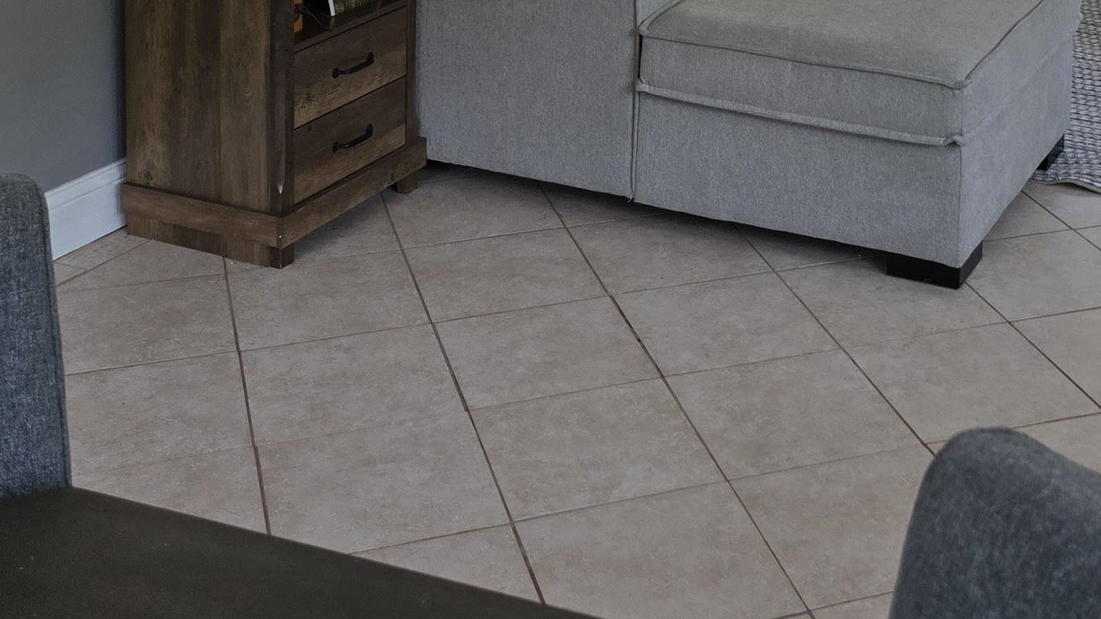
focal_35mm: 59
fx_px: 1722
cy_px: -292
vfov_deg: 18.3
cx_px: 761
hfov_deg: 35.0
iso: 100
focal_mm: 6.3
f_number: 1.7
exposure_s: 1/182
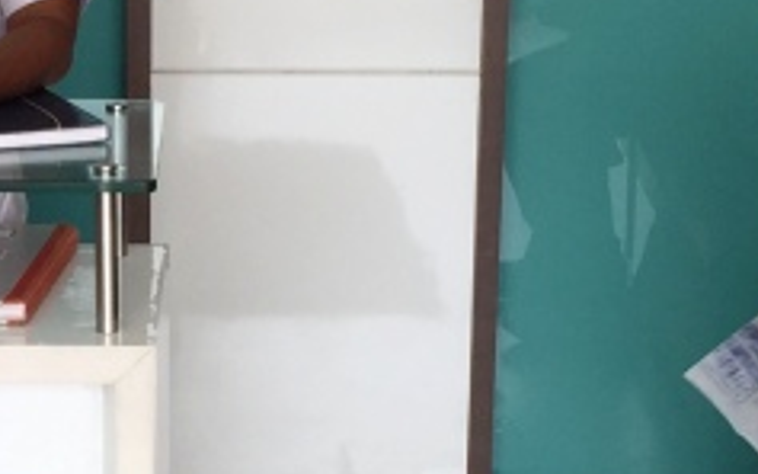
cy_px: 259
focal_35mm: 133
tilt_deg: -12.3
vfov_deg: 9.8
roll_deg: -0.3
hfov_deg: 15.4
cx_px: -13
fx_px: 2747
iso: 32
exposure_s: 1/50
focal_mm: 4.15
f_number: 2.2
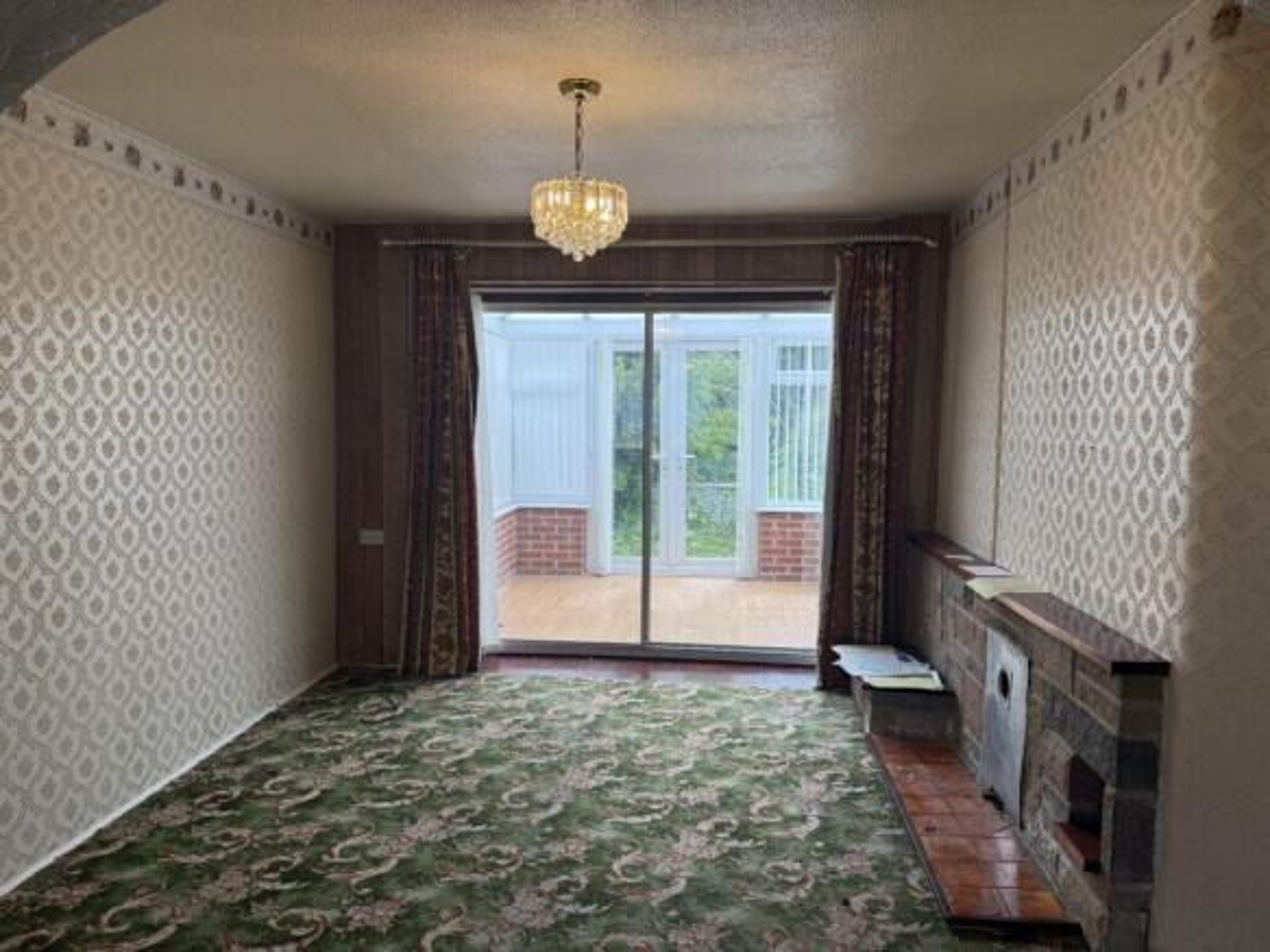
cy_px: 476
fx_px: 880
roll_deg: -0.3
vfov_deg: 56.8
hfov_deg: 71.6
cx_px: 635
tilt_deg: -4.6
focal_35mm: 24
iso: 100
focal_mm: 6.76
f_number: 1.78
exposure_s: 1/317
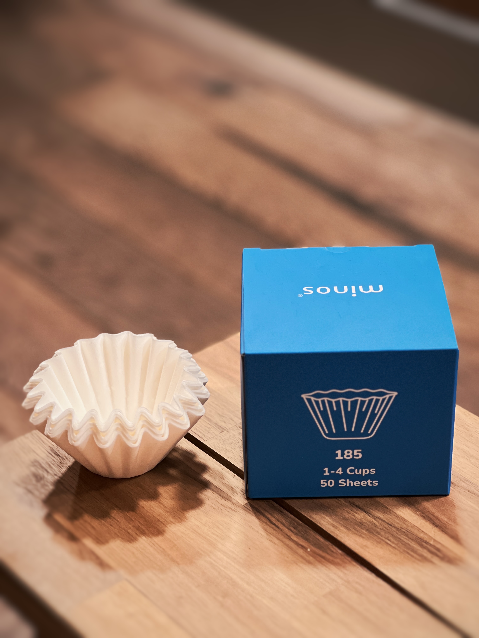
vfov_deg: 25.3
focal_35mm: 77
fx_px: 1421
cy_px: 319
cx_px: 240
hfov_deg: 19.1
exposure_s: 1/25
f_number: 2.8
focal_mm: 9
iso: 320
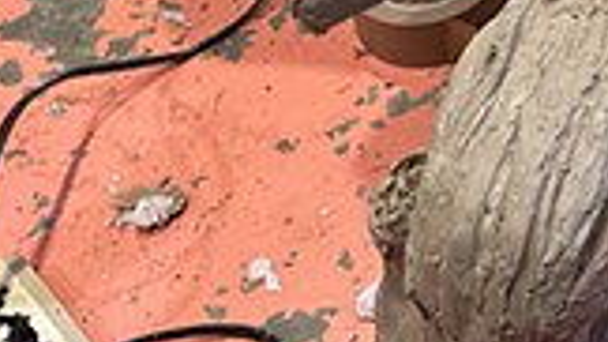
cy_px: -293
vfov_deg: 10.9
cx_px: 1152
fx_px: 1660
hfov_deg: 16.6
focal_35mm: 103
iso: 320
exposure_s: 1/60
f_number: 1.8
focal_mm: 6.8
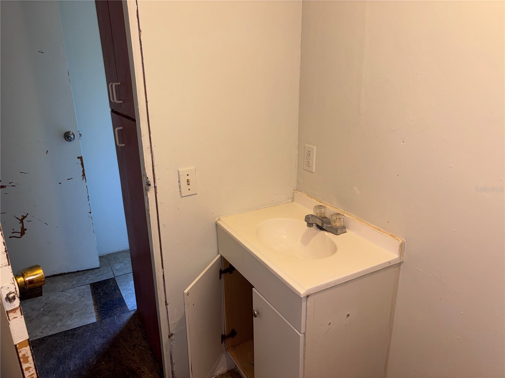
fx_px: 379
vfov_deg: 53.1
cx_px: 252
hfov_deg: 67.3
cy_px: 189
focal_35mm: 26
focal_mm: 5.96
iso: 40
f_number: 1.6
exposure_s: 1/30
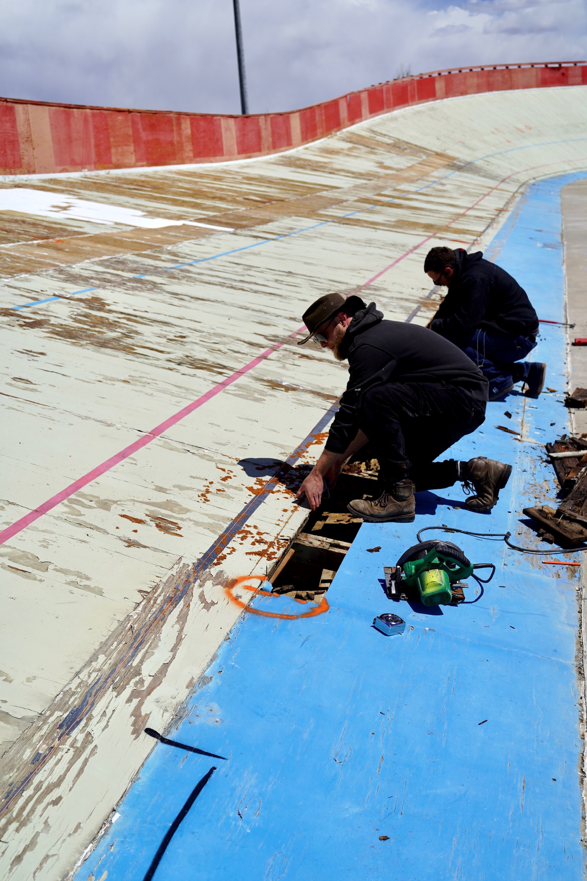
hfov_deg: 30.5
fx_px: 1076
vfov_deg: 44.5
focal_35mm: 44
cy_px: 440
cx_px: 294
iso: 100
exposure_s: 1/1600
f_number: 5.6
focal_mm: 44
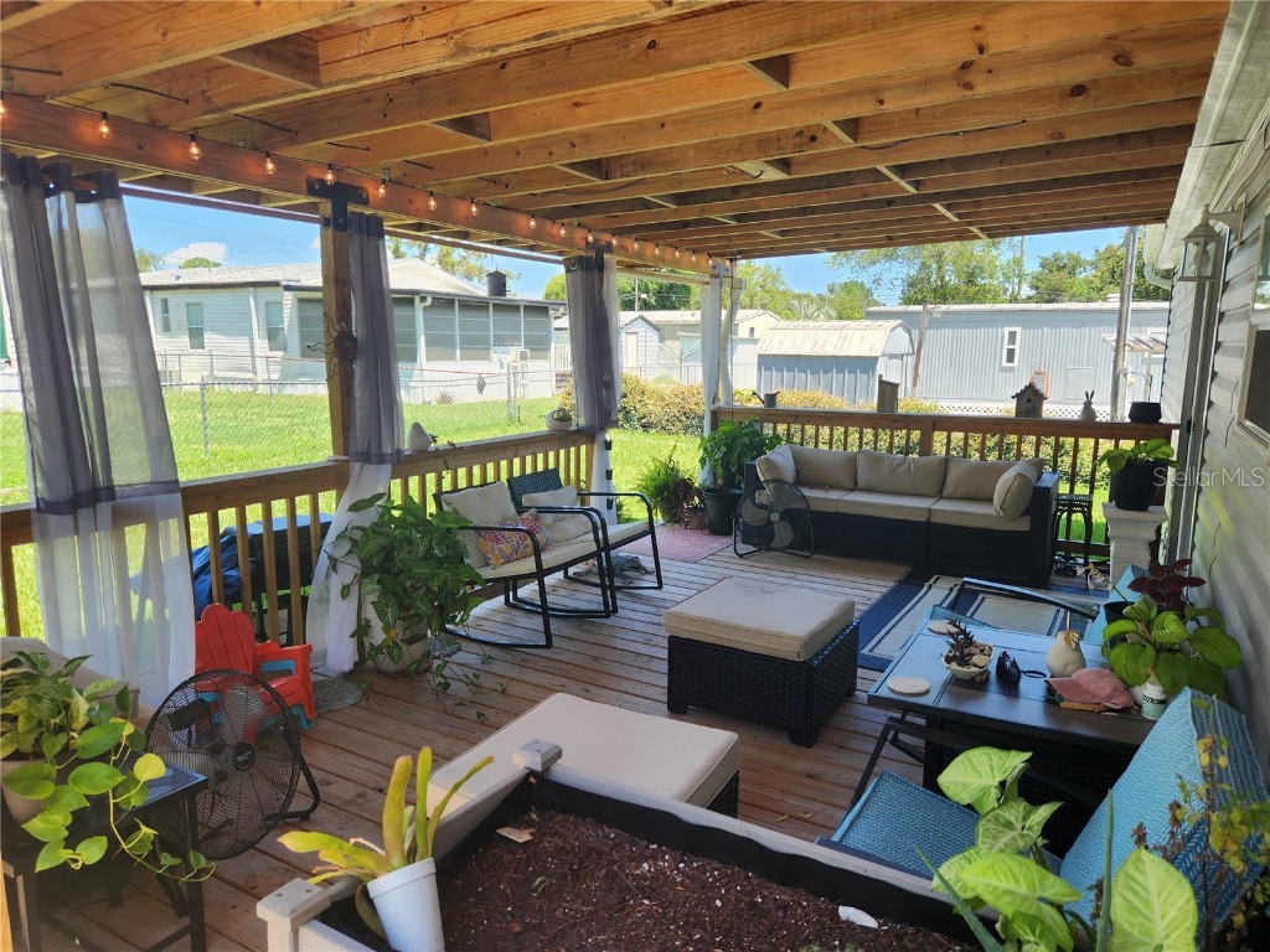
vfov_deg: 58.9
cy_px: 476
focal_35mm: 23
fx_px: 844
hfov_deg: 73.9
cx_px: 635
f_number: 1.8
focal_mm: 5.4
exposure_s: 1/265
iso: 20
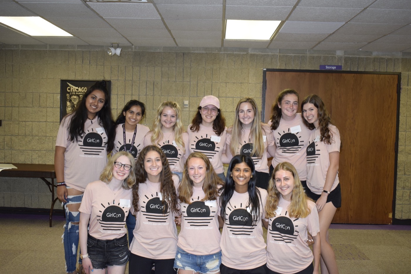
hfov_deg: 47.9
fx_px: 462
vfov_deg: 33.0
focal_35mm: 40
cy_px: 137
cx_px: 206
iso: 1250
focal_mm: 27
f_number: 4
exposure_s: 1/60
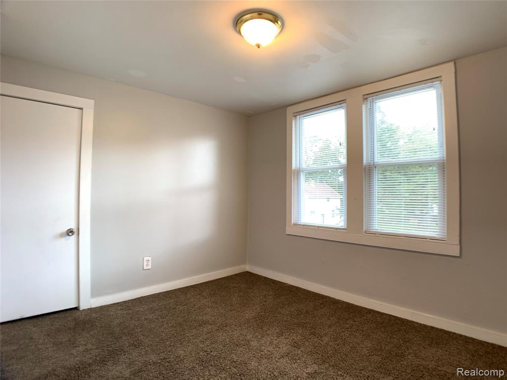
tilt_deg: +1.9
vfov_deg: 53.0
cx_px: 254
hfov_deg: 67.3
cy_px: 190
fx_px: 381
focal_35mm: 26
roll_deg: -1.3
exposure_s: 1/60
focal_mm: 4.25
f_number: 1.8
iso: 125
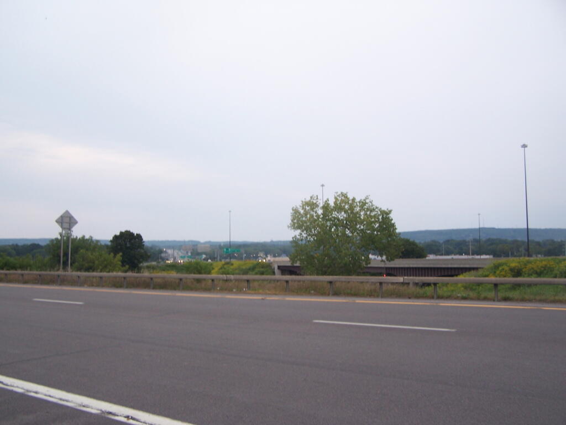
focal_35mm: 38
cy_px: 212
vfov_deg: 37.7
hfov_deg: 49.0
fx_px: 621
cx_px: 283
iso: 80
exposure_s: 1/80
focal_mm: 6.3
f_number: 2.8
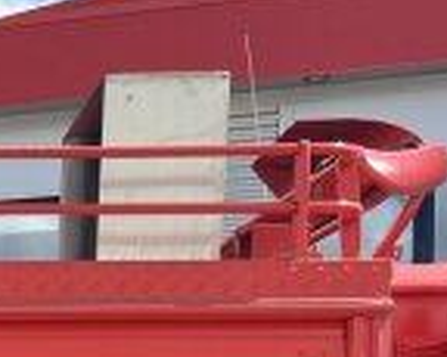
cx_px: -372
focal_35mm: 113
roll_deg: +0.5
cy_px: 683
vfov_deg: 12.3
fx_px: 1494
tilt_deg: -2.5
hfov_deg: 14.7
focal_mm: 5.7
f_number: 1.5
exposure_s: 1/1029
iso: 50
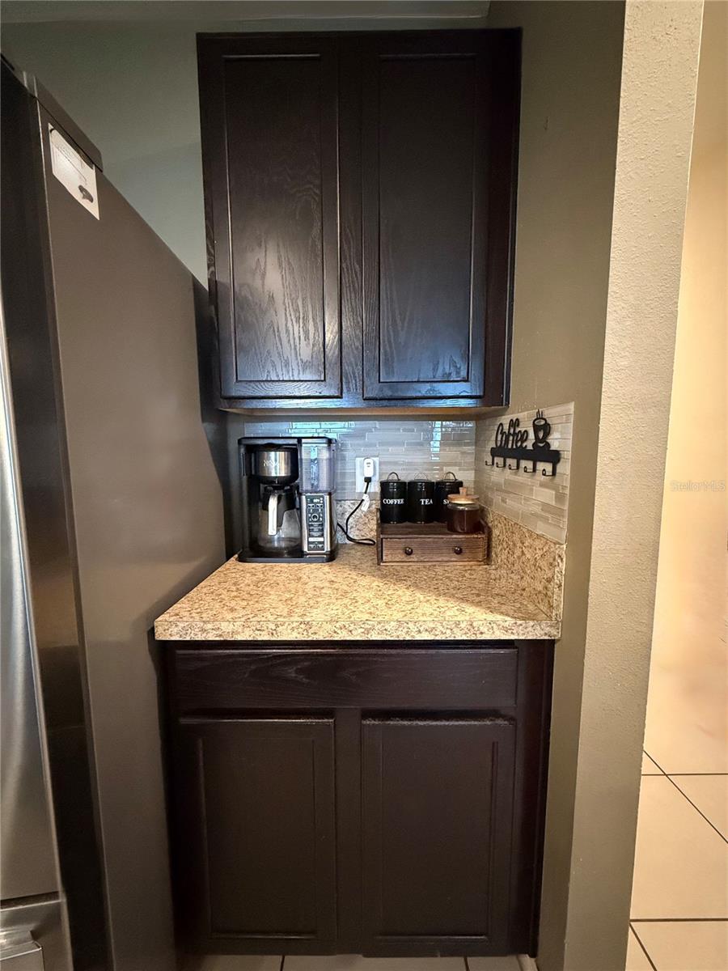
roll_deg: +0.5
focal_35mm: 14
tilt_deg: -6.5
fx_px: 393
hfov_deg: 85.7
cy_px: 486
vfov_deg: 102.1
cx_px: 364
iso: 1600
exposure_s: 1/40
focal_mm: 2.22
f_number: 2.2
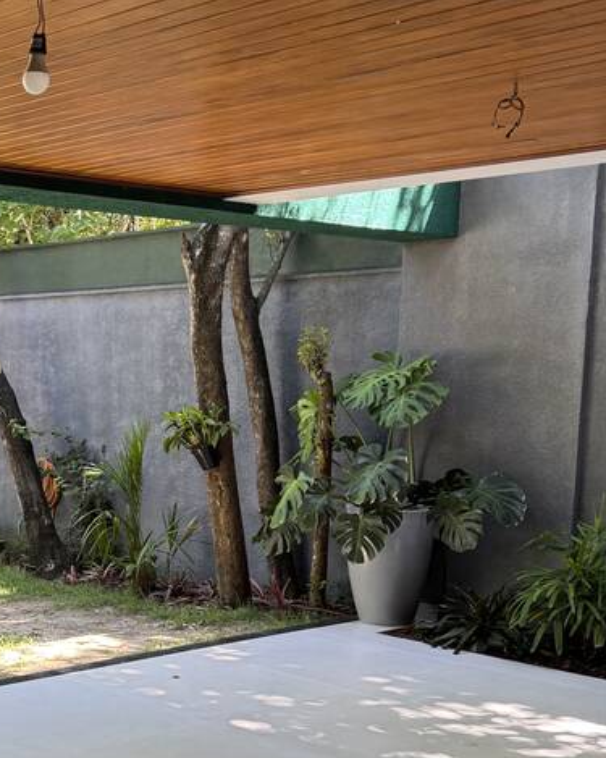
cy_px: 483
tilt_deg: -4.6
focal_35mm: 54
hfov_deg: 26.1
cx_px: -44
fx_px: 1211
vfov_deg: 34.5
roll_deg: -0.3
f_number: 1.78
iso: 100
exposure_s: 1/121
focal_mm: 6.76
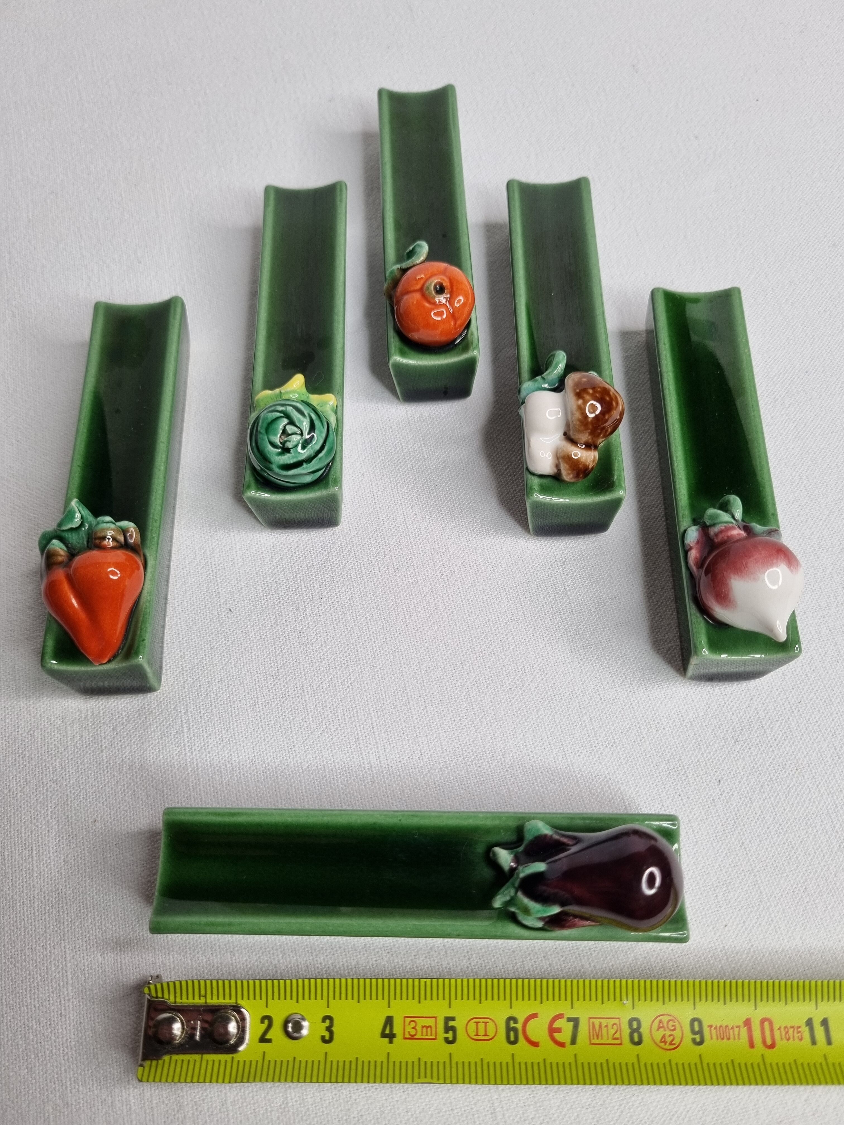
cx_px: 422
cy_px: 562
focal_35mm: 26
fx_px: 845
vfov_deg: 67.3
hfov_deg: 53.1
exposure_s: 1/158
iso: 50
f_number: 1.8
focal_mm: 5.4
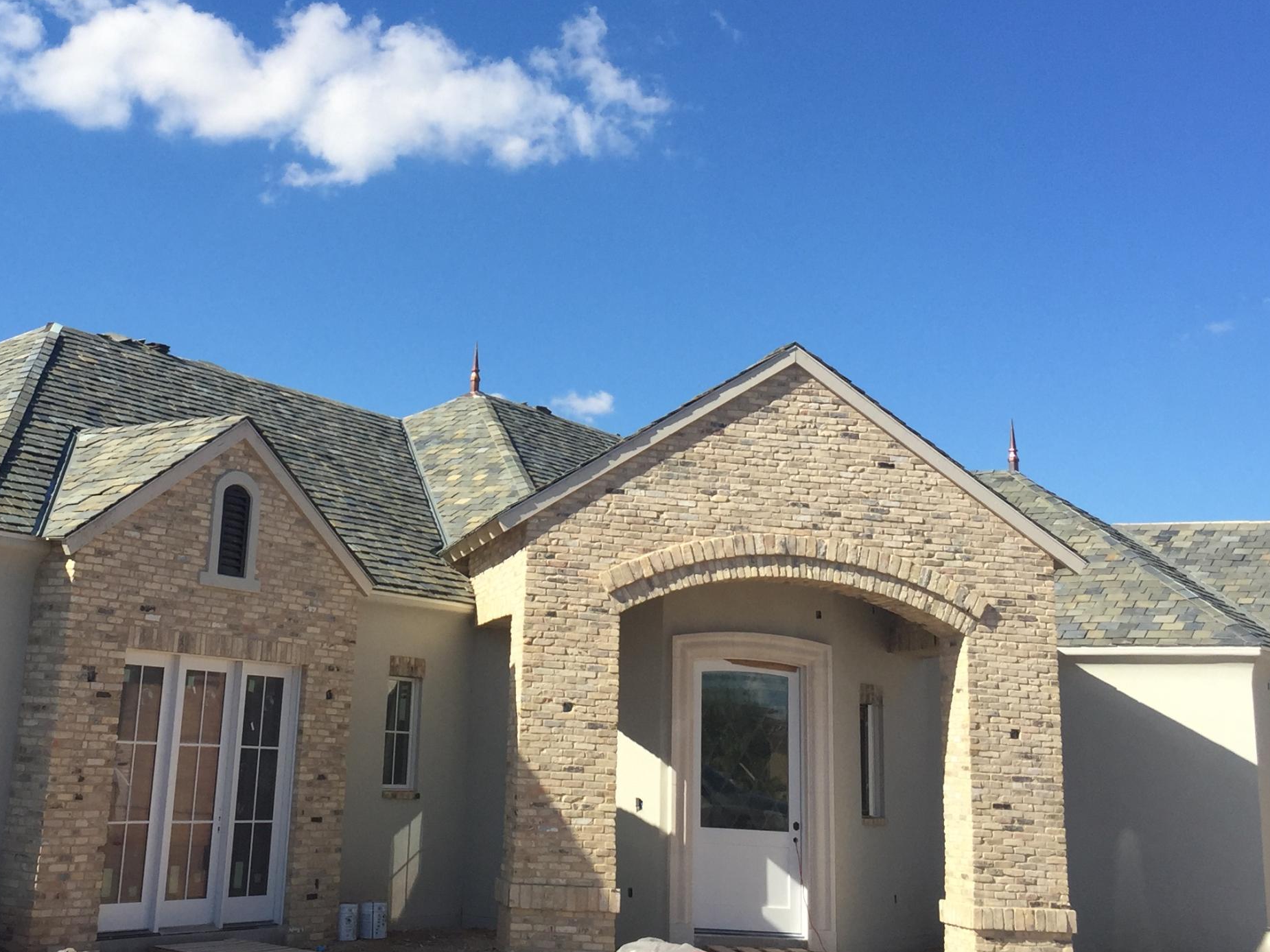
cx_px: 454
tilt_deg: +17.6
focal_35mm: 47
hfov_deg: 40.1
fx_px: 1724
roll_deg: -4.1
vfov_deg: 30.5
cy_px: 285
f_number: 2.2
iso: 32
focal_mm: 4.15
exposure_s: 1/2083
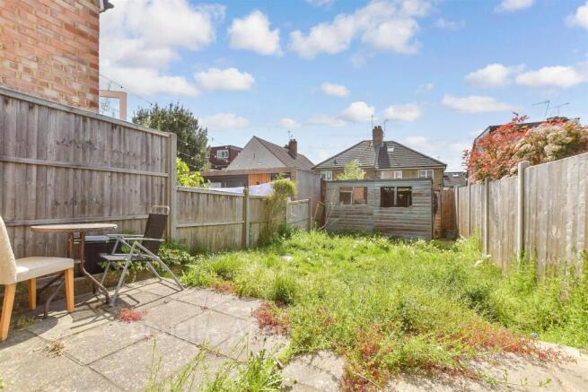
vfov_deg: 77.4
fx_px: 245
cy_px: 196
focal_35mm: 15
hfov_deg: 100.4
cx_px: 294
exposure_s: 1/1000
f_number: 7.1
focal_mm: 10
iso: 400
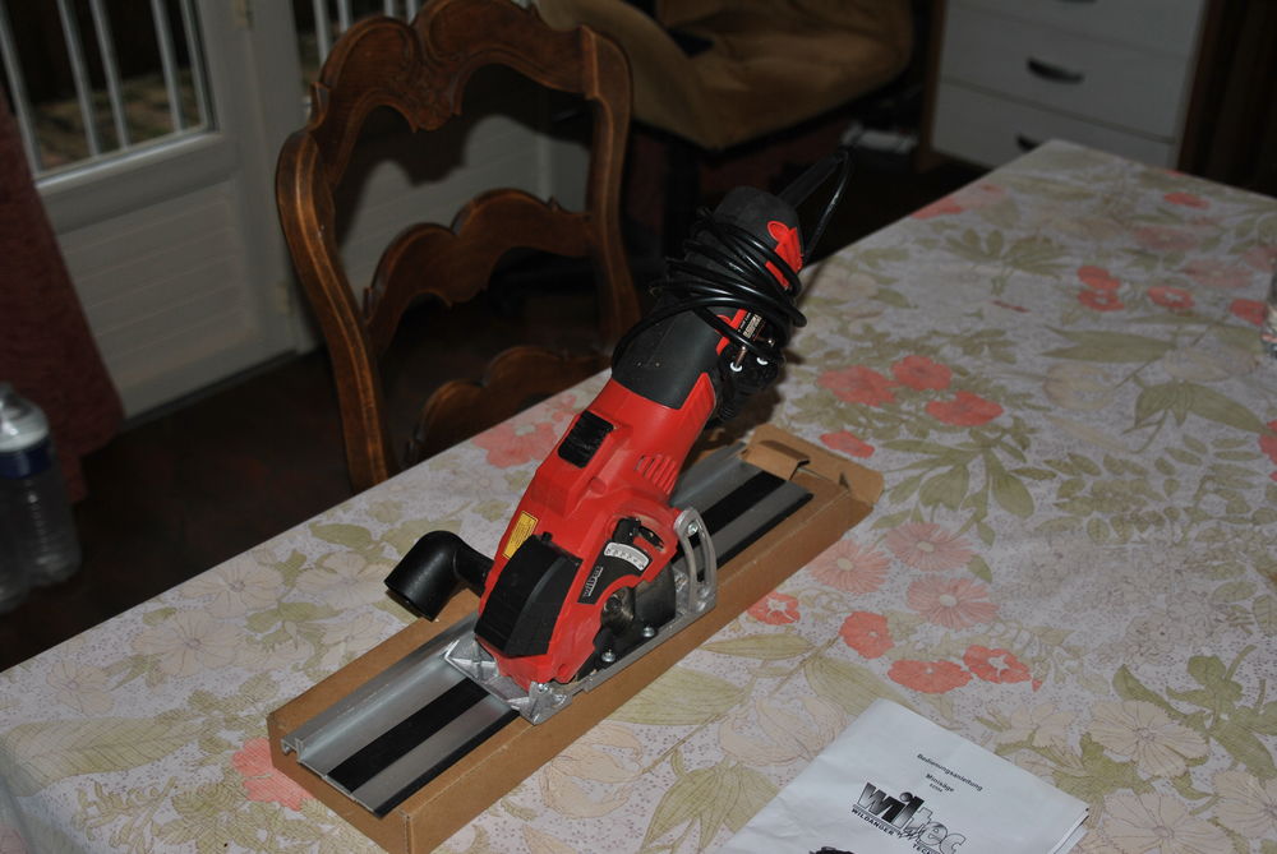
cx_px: 638
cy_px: 427
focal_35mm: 45
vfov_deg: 29.9
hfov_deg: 43.6
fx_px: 1598
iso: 100
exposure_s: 1/125
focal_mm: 30
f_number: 4
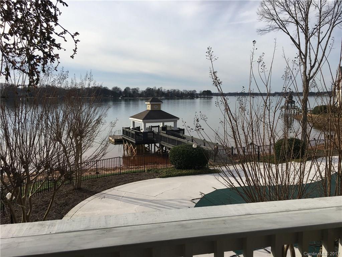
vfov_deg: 48.2
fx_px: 287
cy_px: 128
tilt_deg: -5.5
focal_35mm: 29
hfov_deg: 61.7
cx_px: 171
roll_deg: -0.4
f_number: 2.2
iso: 25
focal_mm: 4.15
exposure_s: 1/1789
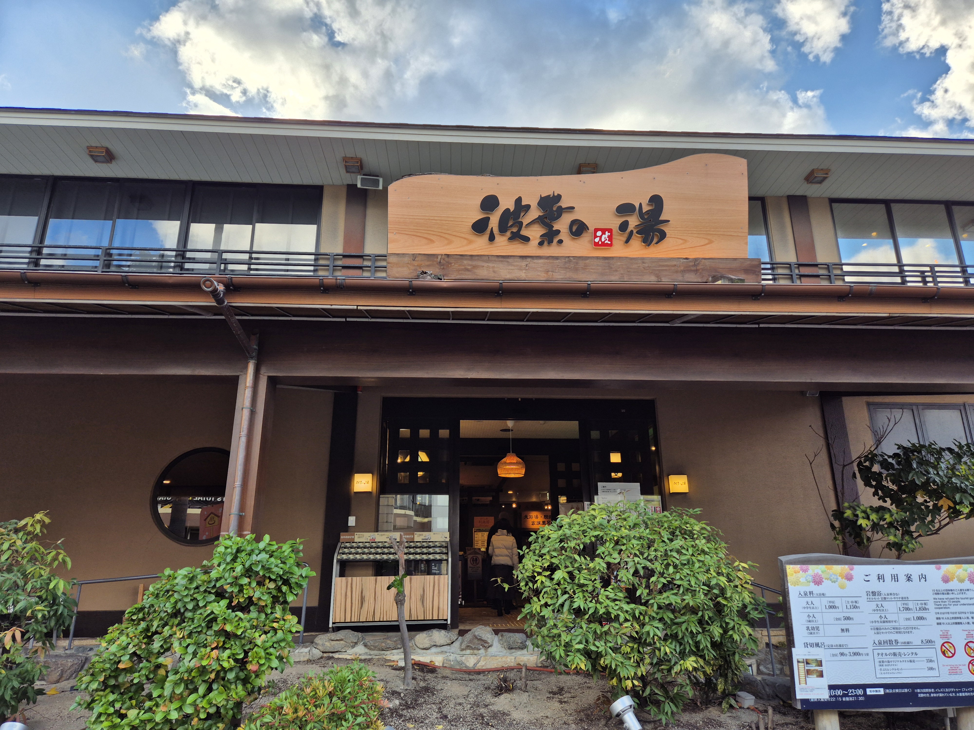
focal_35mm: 23
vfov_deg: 58.9
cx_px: 487
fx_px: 647
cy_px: 365
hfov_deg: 73.9
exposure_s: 1/491
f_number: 1.8
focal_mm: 5.4
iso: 25
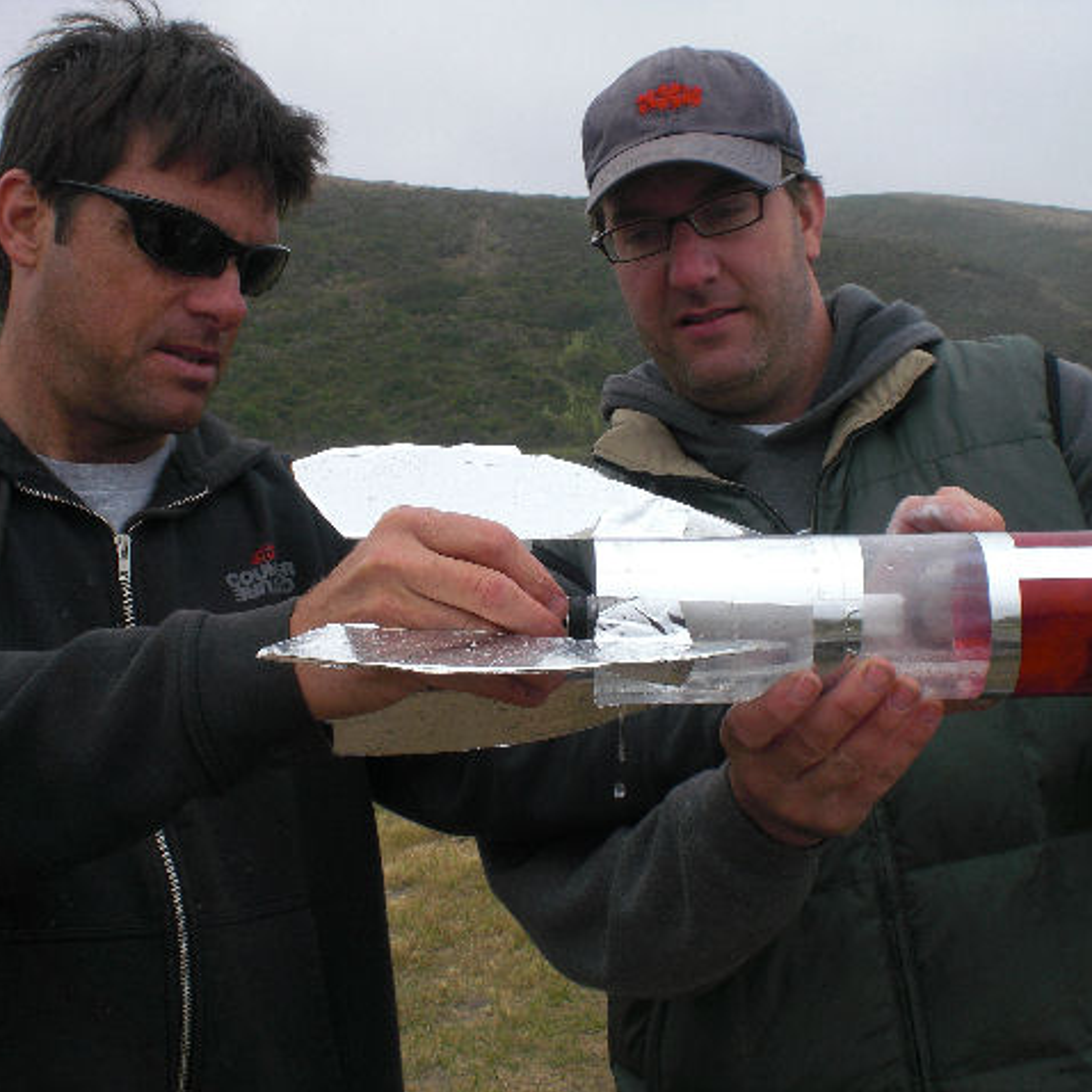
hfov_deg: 37.6
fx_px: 1606
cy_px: 546
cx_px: 548
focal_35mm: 45
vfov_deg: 37.6
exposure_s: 1/400
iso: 64
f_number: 5.6
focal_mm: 6.3
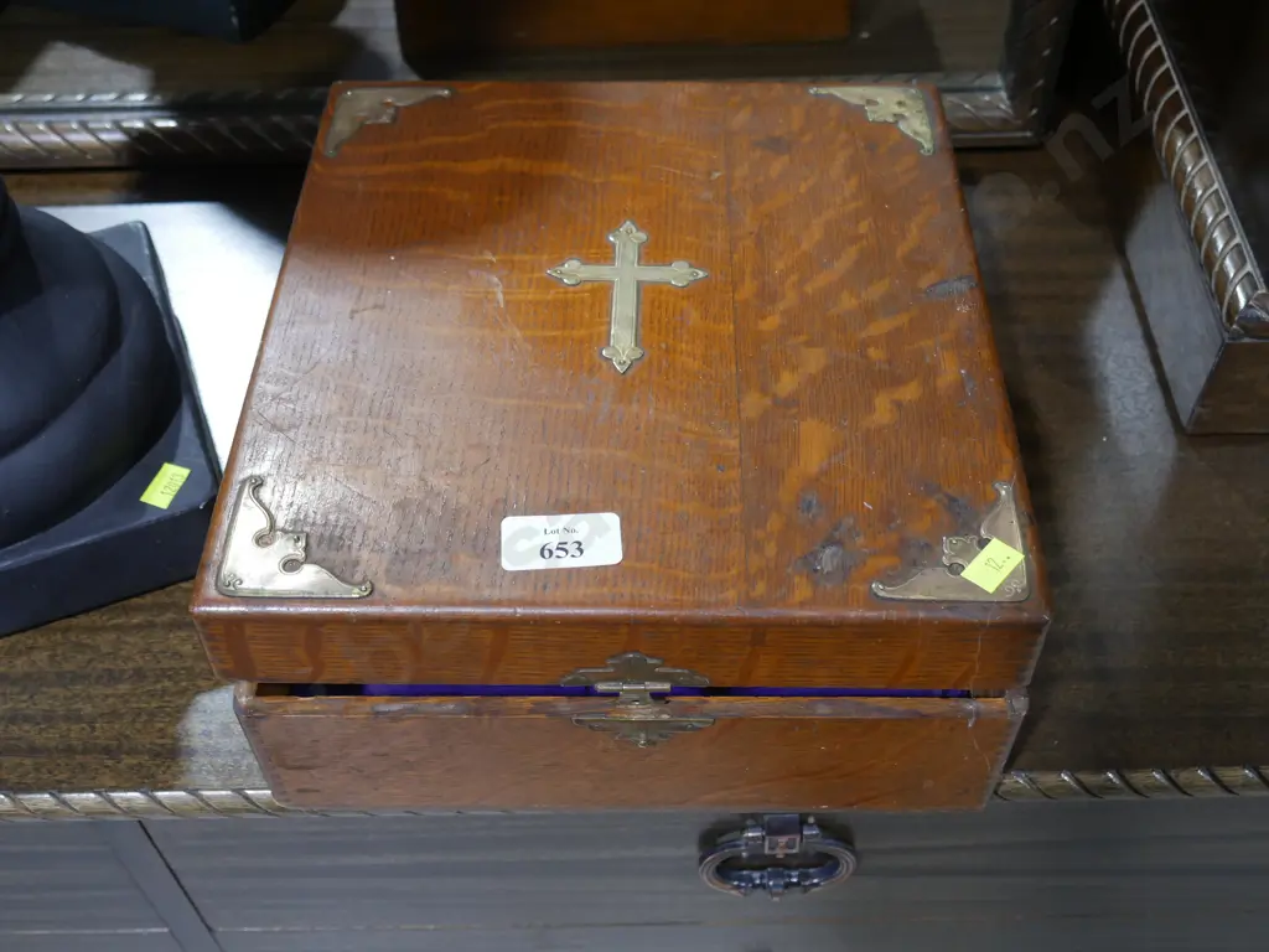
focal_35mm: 40
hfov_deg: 46.8
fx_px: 1466
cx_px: 634
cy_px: 476
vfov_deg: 36.0
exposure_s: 1/60
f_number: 4.5
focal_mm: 20
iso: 640
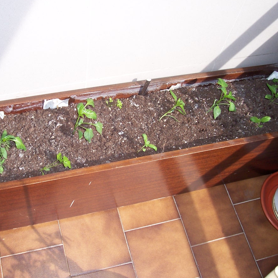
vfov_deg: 40.9
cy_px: 138
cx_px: 102
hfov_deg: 40.6
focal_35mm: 41
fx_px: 373
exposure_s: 1/250
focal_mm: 5.6
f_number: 5.6
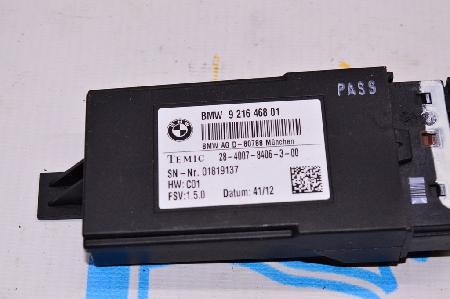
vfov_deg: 16.5
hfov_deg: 24.6
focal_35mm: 82
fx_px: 1030
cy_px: 150
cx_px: 225
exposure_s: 1/200
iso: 1600
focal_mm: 55
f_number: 8
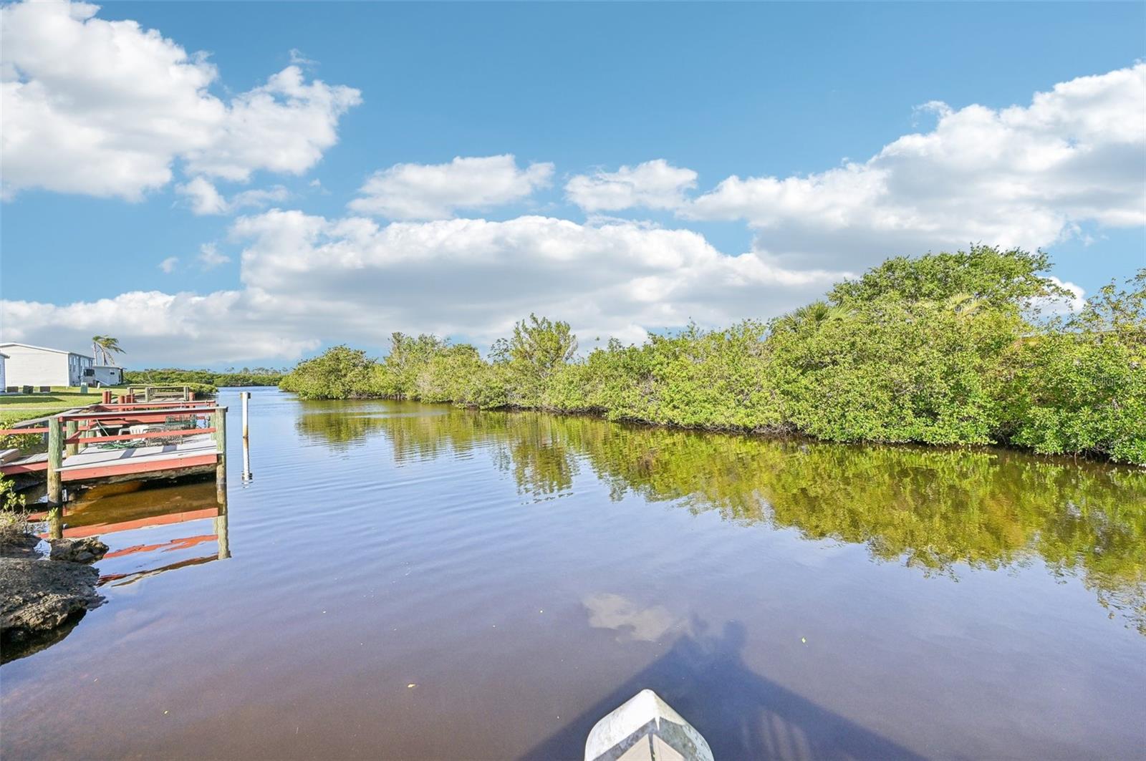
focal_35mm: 14
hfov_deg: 104.3
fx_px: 445
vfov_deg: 81.1
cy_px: 380
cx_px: 573
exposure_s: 1/1000
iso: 400
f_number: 8
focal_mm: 14
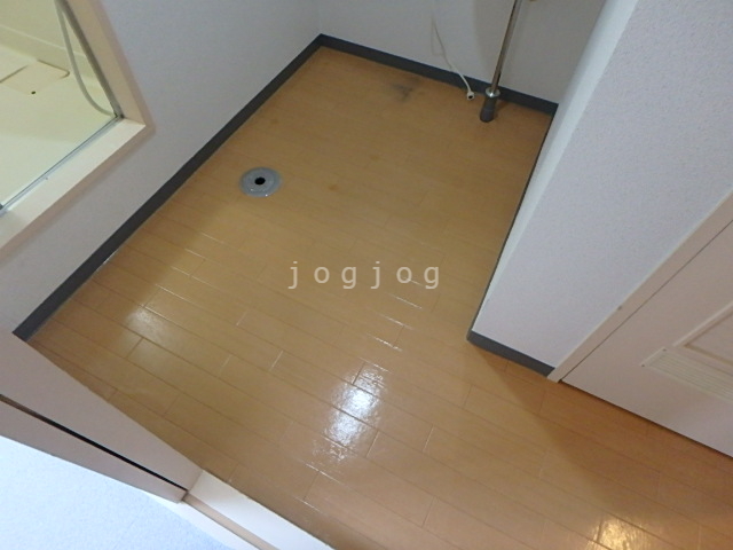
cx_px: 366
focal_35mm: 21
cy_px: 275
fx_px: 445
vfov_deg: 63.4
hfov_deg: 79.0
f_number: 3.5
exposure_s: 1/25
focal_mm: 3.7
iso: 800
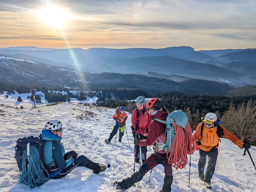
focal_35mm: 24
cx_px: 128
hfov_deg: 71.6
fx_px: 177
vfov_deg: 56.8
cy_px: 96
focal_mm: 6.81
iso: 39
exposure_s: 1/5376
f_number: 1.85
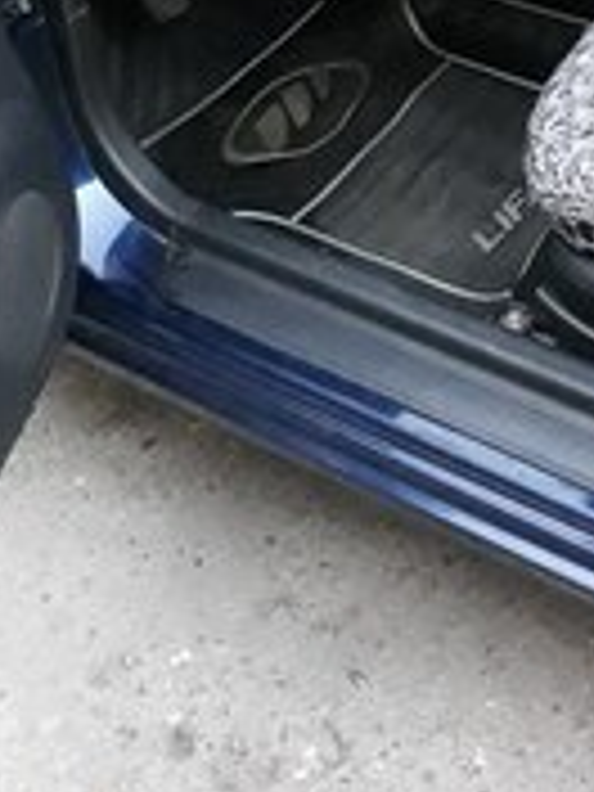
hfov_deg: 19.1
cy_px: -225
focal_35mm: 76
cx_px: 495
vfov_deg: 22.9
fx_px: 1739
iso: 800
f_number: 1.7
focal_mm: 3.71
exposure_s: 1/20
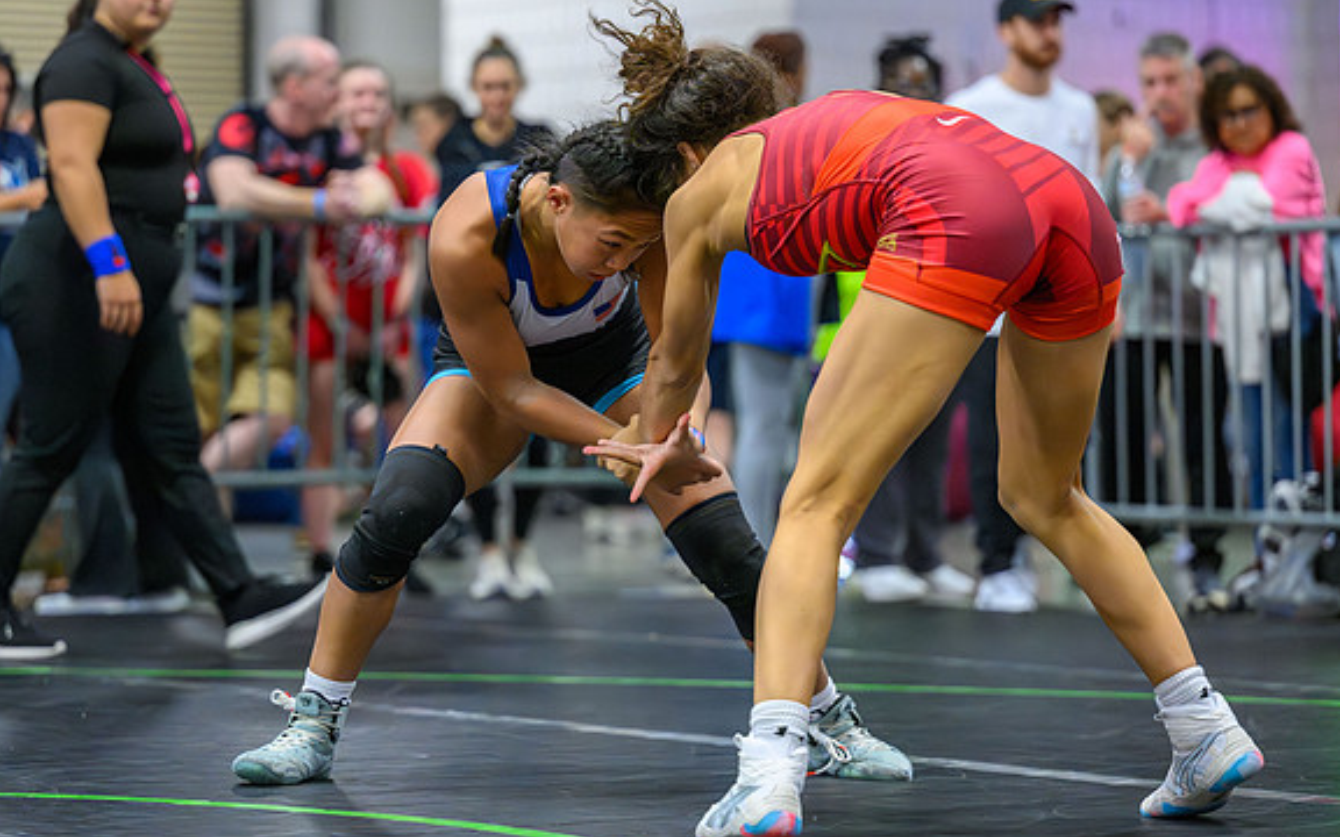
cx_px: 560
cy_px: 411
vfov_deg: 9.5
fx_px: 5040
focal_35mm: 138
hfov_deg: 15.1
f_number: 2.8
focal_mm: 115
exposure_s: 1/640
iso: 14400
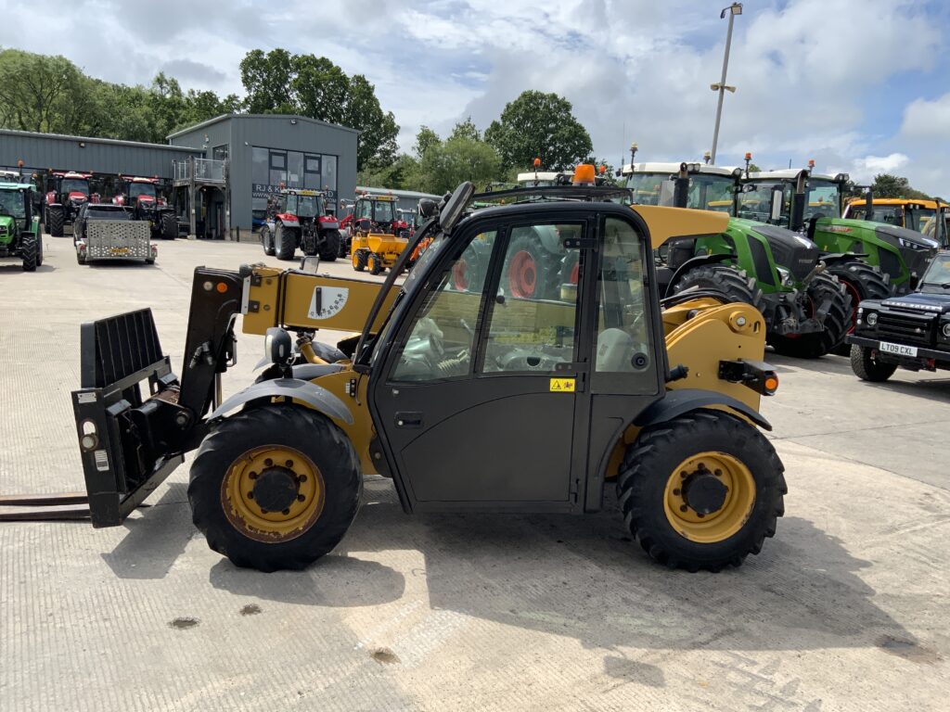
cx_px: 475
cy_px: 356
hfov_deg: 61.7
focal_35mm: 29
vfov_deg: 48.2
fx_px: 796
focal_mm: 3
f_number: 1.8
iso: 16
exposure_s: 1/1730
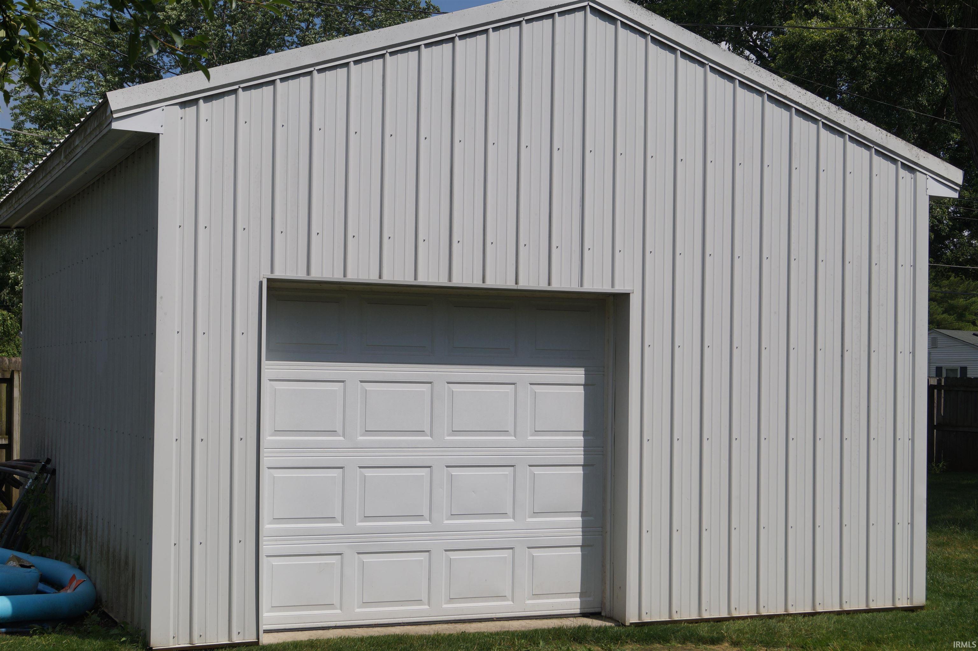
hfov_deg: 37.9
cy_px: 326
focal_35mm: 52
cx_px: 489
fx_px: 1425
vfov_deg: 25.7
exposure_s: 1/500
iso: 100
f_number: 9
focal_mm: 35
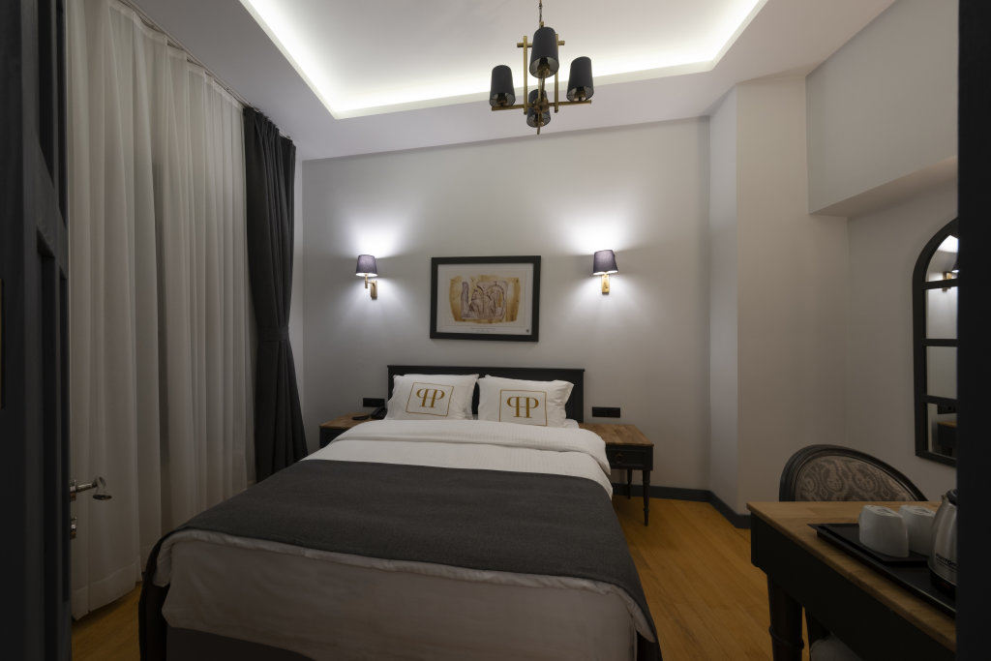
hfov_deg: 112.6
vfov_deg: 90.0
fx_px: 330
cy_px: 330
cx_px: 496
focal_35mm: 12
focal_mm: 8
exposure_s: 1/1.67
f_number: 8
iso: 160
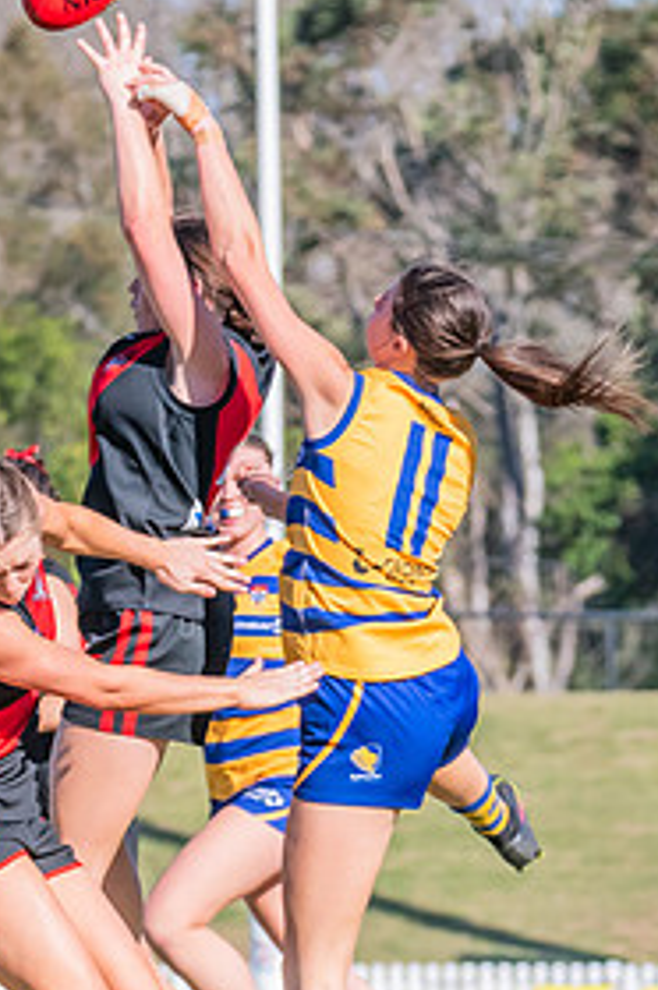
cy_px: 868
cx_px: -62
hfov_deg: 1.7
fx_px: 21876
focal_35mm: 796
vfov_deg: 2.6
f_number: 10
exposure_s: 1/1250
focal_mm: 240
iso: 800
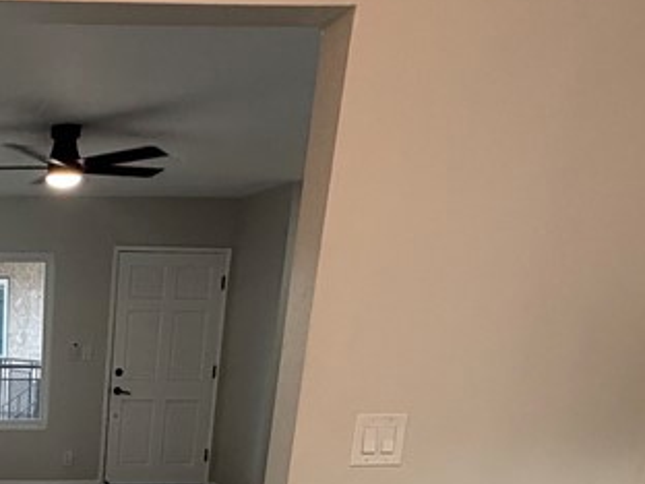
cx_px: -50
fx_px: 857
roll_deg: -1.4
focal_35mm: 46
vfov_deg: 27.3
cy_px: 598
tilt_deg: -17.5
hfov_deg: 35.7
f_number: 2.2
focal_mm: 2.22
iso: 160
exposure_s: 1/120
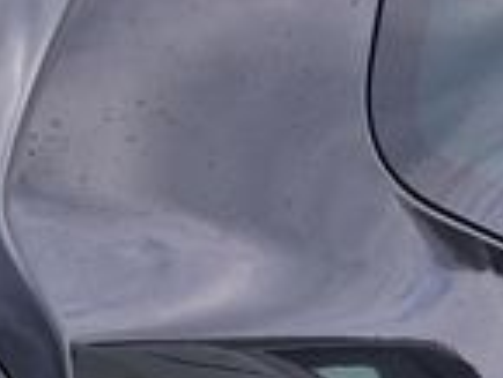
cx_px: 402
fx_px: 2356
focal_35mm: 162
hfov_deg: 12.1
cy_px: 683
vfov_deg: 8.8
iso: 50
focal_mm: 5.4
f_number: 1.8
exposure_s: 1/512
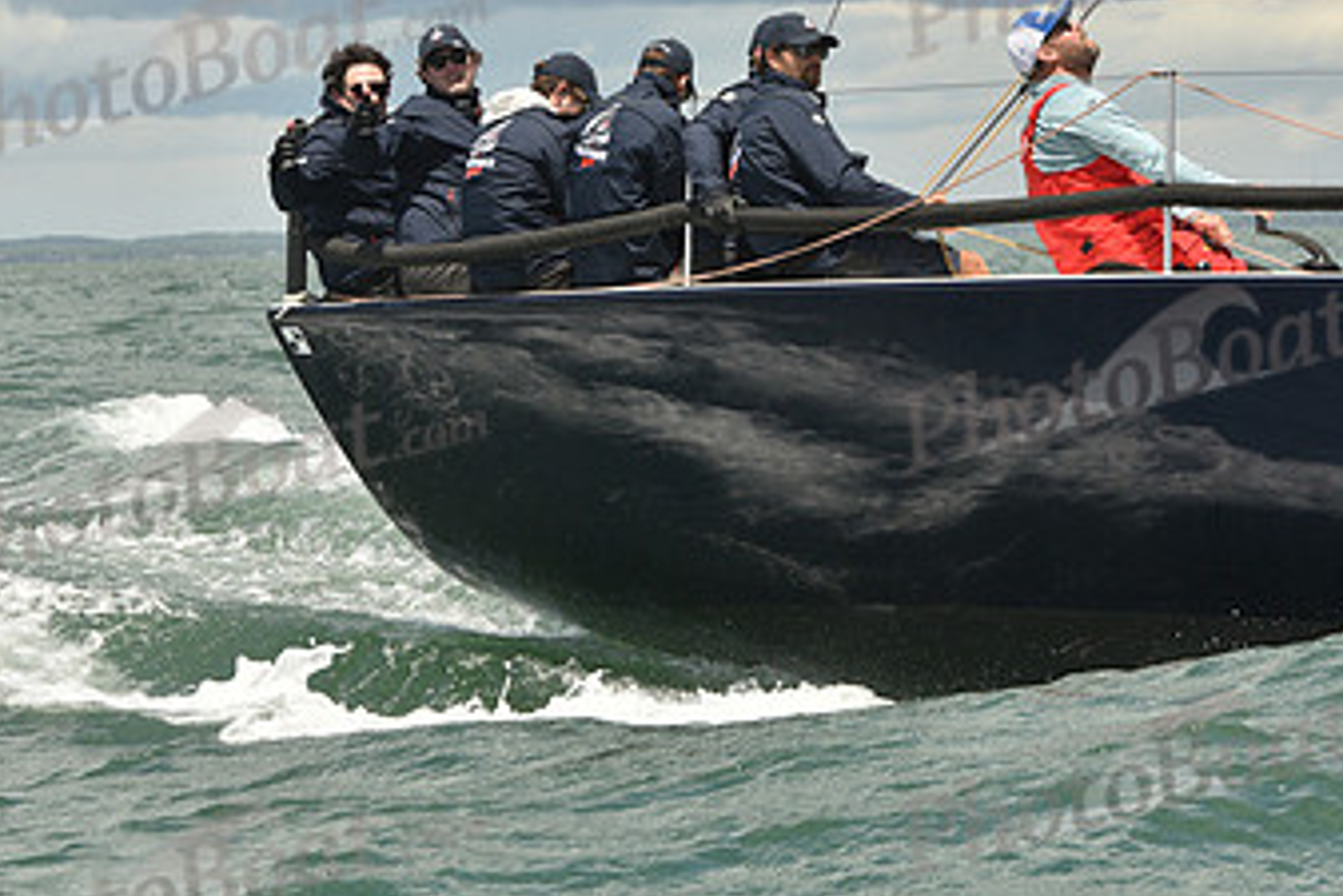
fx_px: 8360
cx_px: 697
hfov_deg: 9.2
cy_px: 217
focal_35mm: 224
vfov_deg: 6.1
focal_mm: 130
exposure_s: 1/800
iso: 320
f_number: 10
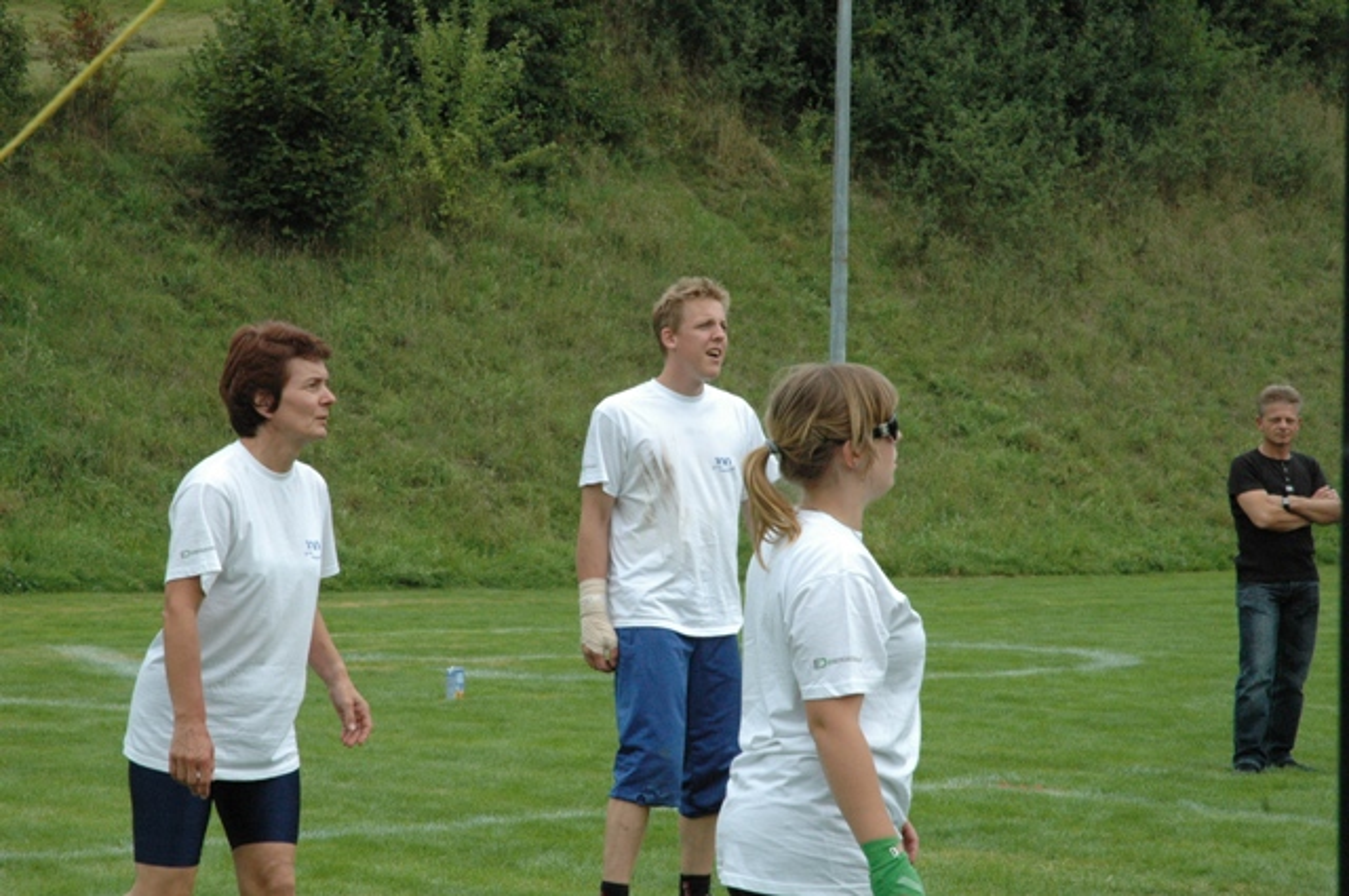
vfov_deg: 13.0
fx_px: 3930
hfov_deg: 19.5
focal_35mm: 105
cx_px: 674
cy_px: 448
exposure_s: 1/640
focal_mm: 70
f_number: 14
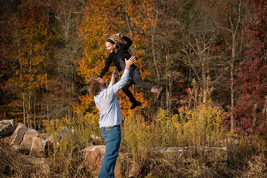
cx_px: 134
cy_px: 89
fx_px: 519
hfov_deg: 28.8
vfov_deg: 19.5
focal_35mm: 70
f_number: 5
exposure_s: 1/2500
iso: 900
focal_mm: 70
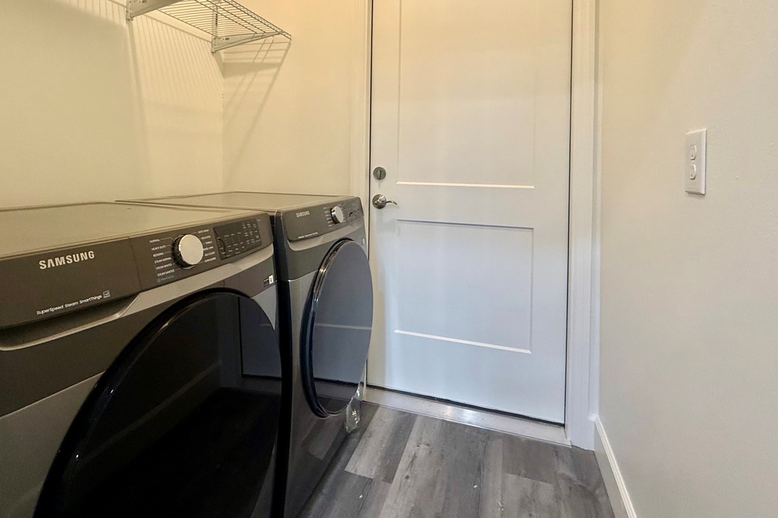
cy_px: 166
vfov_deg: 62.7
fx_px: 411
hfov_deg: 86.9
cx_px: 370
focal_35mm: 19
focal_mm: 2.22
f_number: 2.2
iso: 250
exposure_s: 1/60
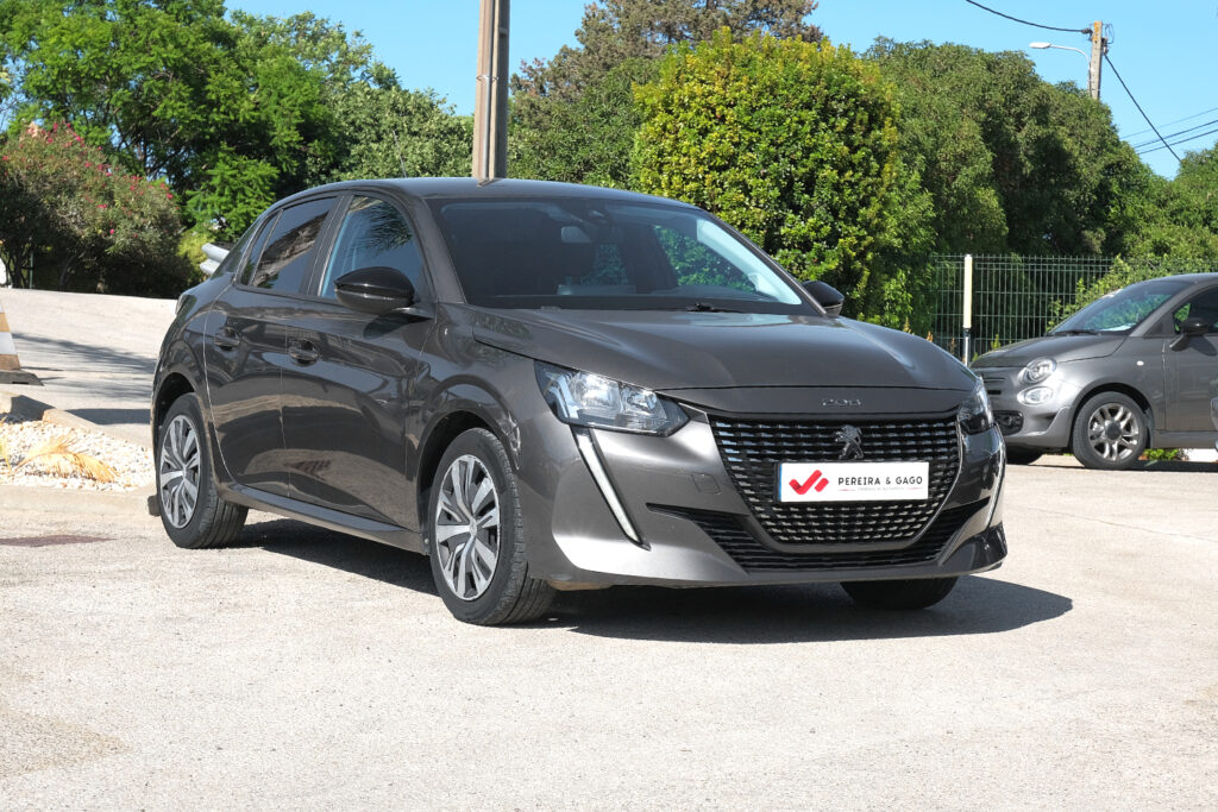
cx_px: 609
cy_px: 406
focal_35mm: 68
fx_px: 2301
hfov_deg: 29.7
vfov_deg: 20.0
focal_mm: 45
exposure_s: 1/250
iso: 160
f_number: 9
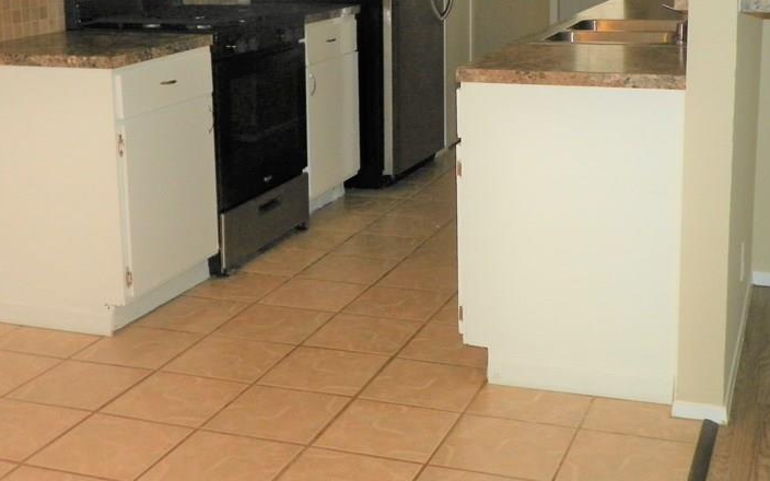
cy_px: 114
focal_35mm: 54
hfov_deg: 37.5
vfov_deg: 23.7
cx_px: 413
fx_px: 1133
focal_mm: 6.2
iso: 200
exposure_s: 1/125
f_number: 3.2
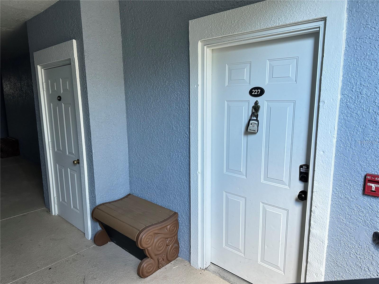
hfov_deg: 71.6
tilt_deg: -11.1
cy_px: 142
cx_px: 190
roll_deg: +0.3
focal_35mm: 24
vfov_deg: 56.8
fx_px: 263
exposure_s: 1/60
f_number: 1.78
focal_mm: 6.86
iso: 250
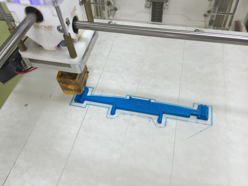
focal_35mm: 29
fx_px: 208
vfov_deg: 48.2
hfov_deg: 61.7
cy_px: 93
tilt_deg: -52.8
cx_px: 124
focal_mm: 4.15
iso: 100
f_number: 2.2
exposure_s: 1/33
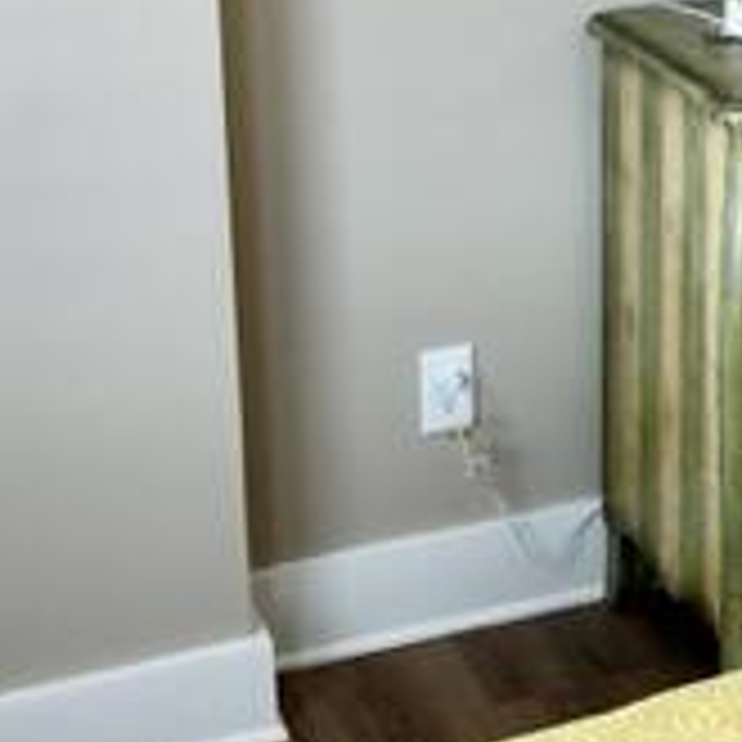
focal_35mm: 89
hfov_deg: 19.0
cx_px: 715
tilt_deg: -15.2
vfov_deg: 19.0
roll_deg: -0.4
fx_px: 2158
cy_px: 18
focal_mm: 5.1
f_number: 1.6
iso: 50
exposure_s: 1/120
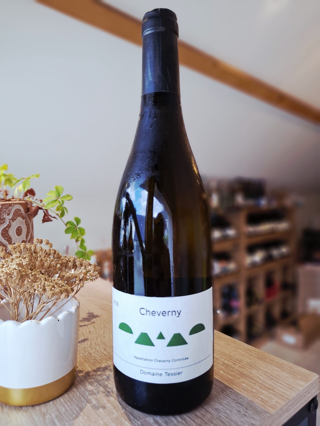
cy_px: 213
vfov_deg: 73.9
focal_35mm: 23
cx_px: 160
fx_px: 283
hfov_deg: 58.9
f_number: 1.8
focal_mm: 5.54
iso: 125
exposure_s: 1/120
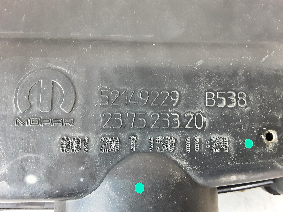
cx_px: 142
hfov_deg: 65.3
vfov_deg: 51.4
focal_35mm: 27
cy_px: 106
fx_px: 221
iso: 320
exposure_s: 1/25
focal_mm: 2.91
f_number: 1.9
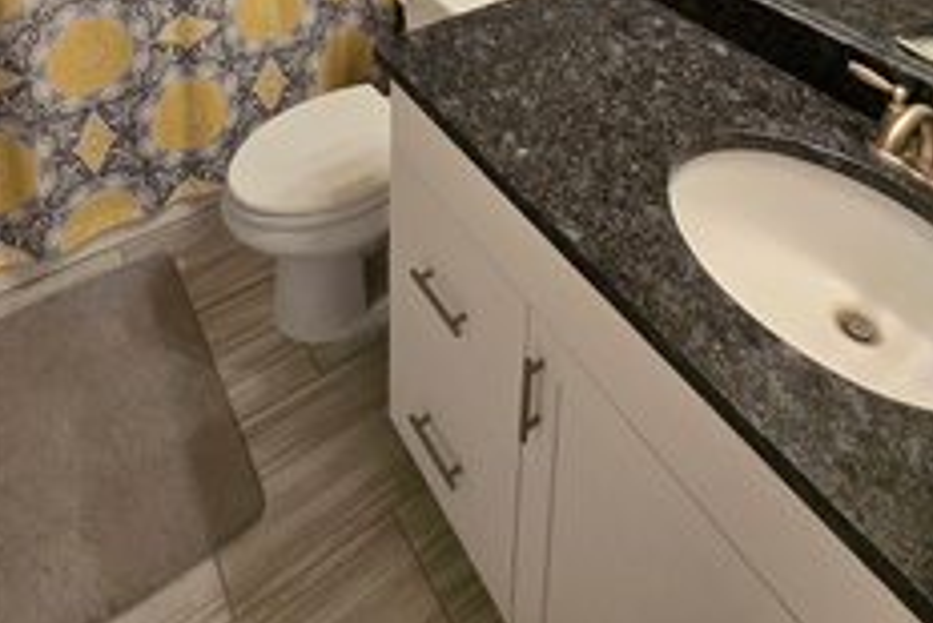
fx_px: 726
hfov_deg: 65.4
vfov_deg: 31.7
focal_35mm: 28
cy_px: -237
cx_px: 438
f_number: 2.2
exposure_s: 1/60
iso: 125
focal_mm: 1.7
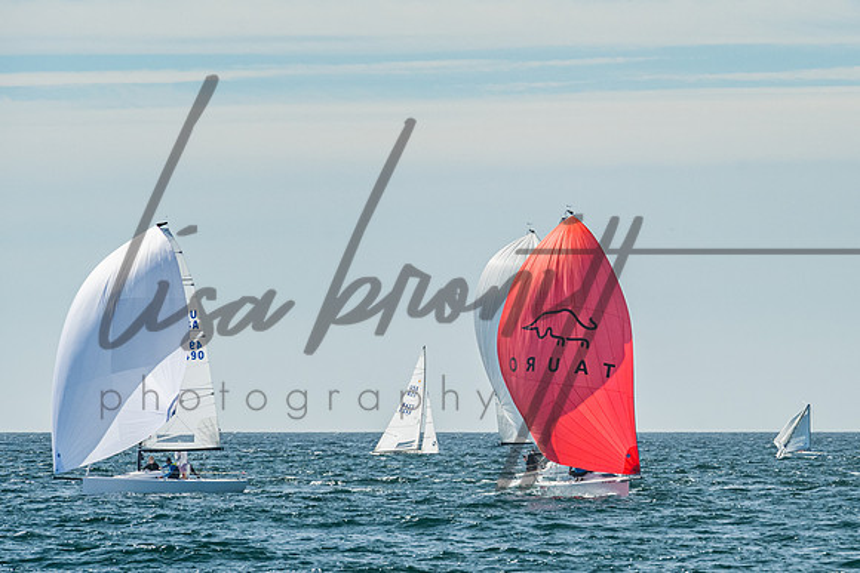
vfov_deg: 4.0
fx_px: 8318
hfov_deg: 5.9
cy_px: 277
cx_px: 638
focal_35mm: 348
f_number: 10
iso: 400
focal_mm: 200
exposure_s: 1/640
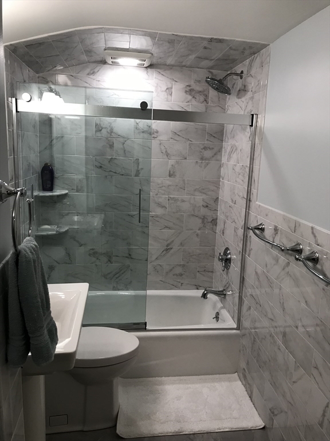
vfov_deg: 63.4
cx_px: 165
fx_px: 356
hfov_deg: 49.7
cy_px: 220
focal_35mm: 28
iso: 25
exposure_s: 1/40
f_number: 1.8
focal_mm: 3.99
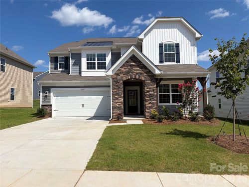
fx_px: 187
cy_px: 94
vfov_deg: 53.1
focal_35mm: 26
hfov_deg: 67.3
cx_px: 124
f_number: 1.6
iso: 50
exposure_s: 1/5814
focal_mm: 5.96
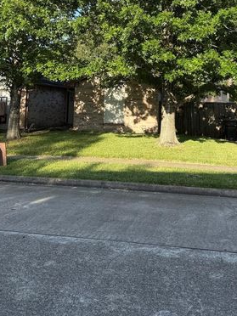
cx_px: 113
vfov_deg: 41.0
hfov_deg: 33.6
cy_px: 42
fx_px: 393
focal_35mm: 43
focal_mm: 6.76
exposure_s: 1/1091
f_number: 1.78
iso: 80
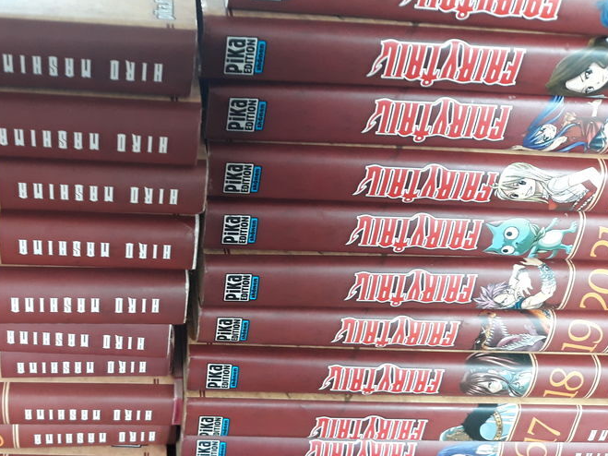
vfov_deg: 35.1
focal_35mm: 41
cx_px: 173
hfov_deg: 44.6
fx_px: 720
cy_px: 256
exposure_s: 1/25
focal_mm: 3.71
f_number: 1.7
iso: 200
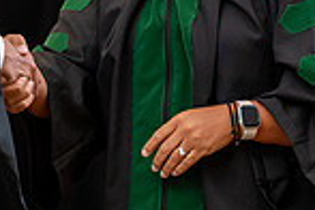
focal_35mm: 347
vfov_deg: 4.0
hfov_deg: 5.9
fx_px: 3036
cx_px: -111
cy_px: -33
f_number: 3.5
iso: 1600
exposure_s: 1/200
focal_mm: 88
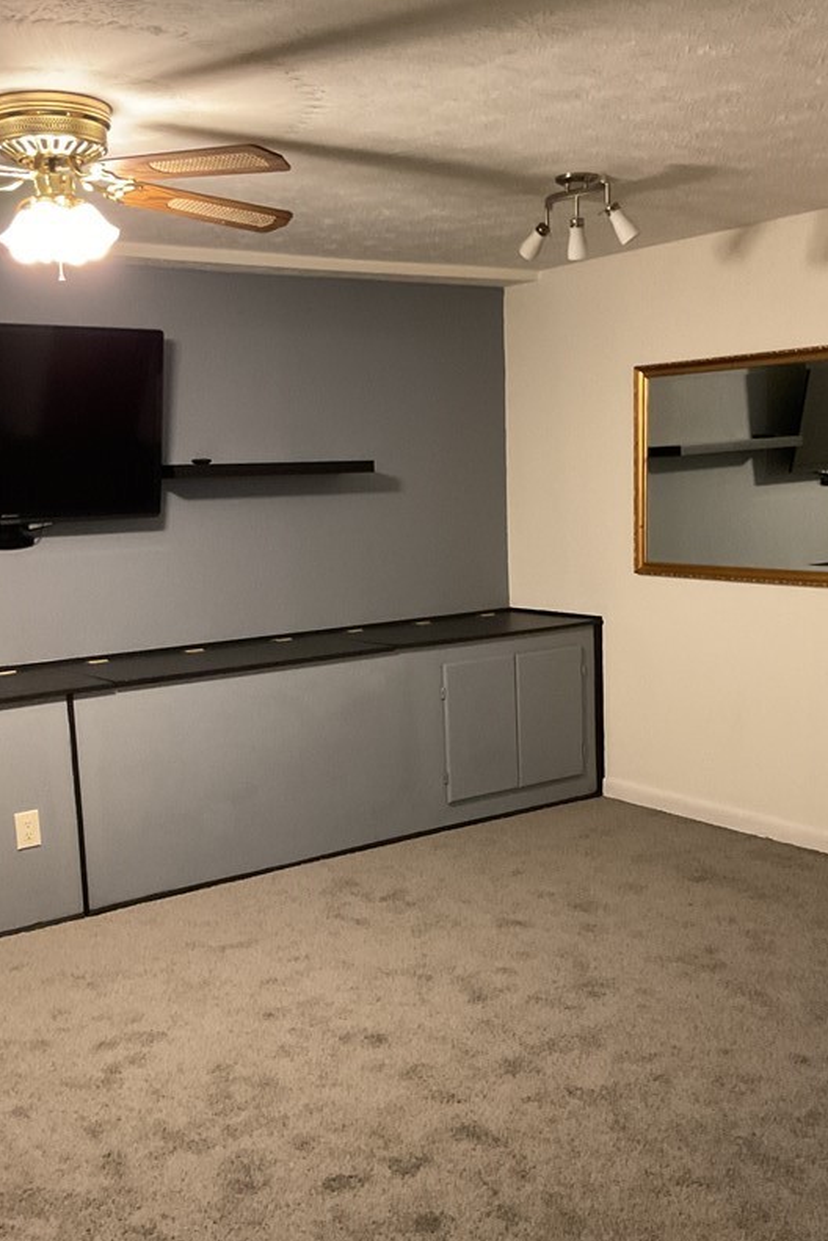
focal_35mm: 39
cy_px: 700
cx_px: 389
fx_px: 1345
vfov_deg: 49.4
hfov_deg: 34.2
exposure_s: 1/60
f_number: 1.8
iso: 250
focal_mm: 3
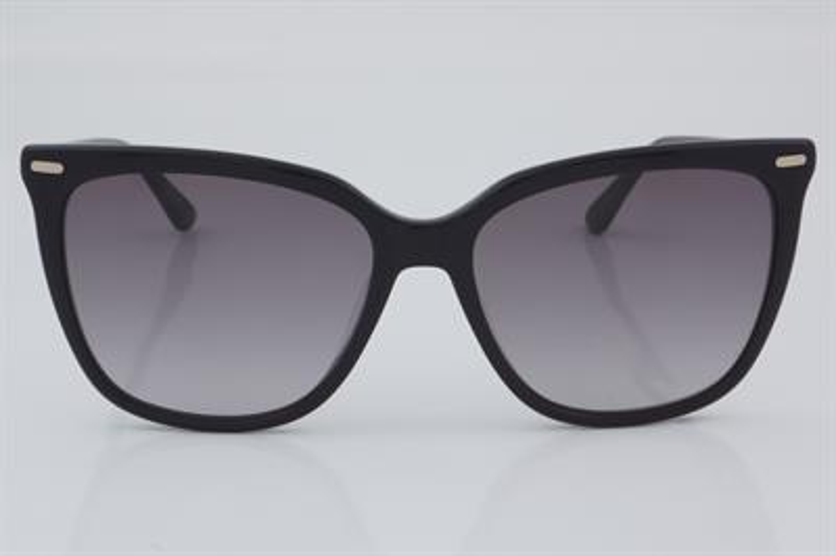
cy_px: 278
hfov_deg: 24.6
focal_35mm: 82
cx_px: 418
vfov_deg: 16.5
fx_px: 1914
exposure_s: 1/4
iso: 100
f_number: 32
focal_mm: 55
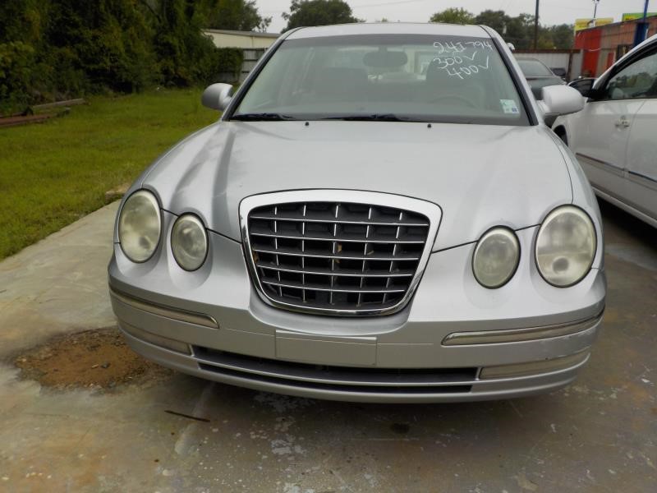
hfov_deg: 60.0
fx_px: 569
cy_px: 246
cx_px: 328
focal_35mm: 30
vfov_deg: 46.8
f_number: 3.3
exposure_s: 1/500
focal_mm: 4.1
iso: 125
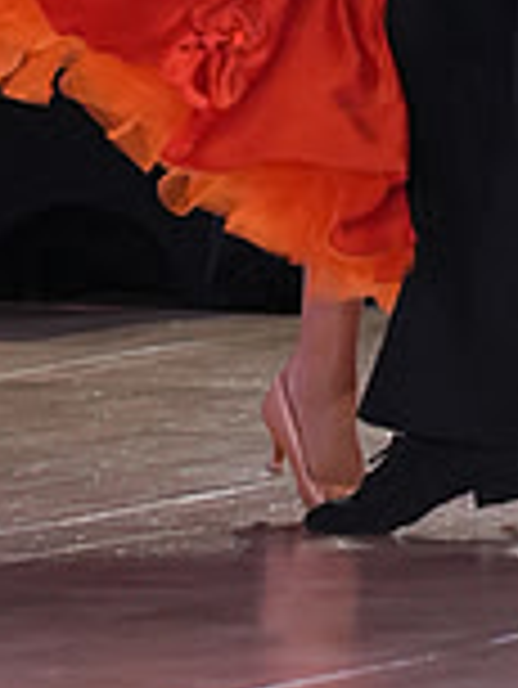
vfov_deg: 2.4
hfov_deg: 1.8
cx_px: 381
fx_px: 16318
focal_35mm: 819
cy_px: -319
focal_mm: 150
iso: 1600
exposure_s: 1/500
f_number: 4
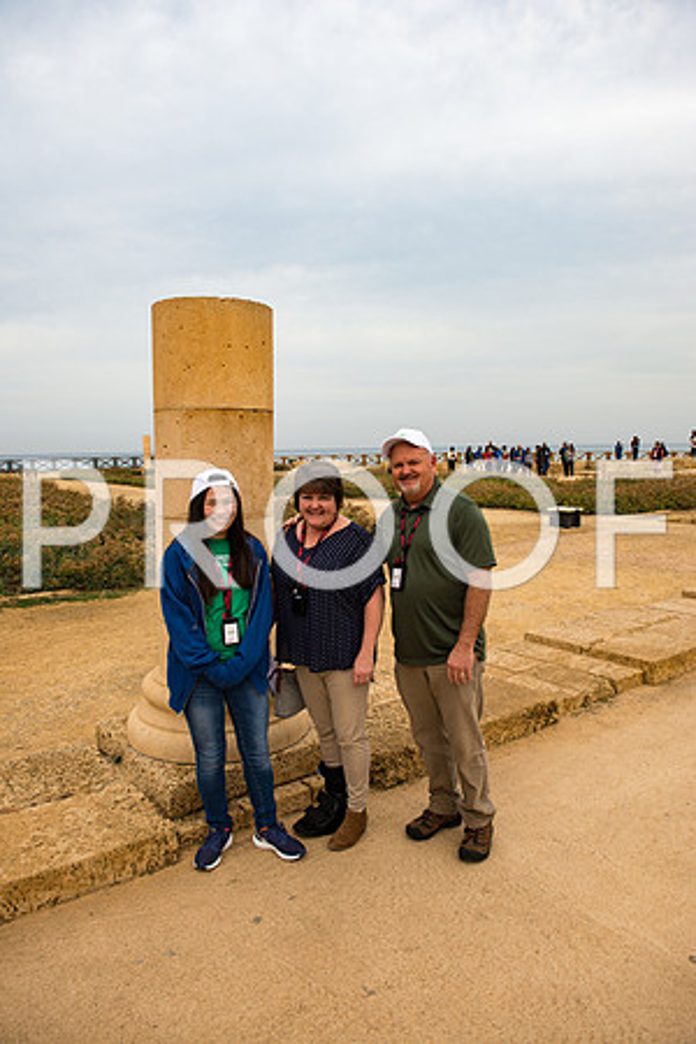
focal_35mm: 26
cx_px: 348
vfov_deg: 69.4
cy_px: 522
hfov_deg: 49.6
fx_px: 754
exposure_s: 1/500
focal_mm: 26
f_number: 3.5
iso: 100
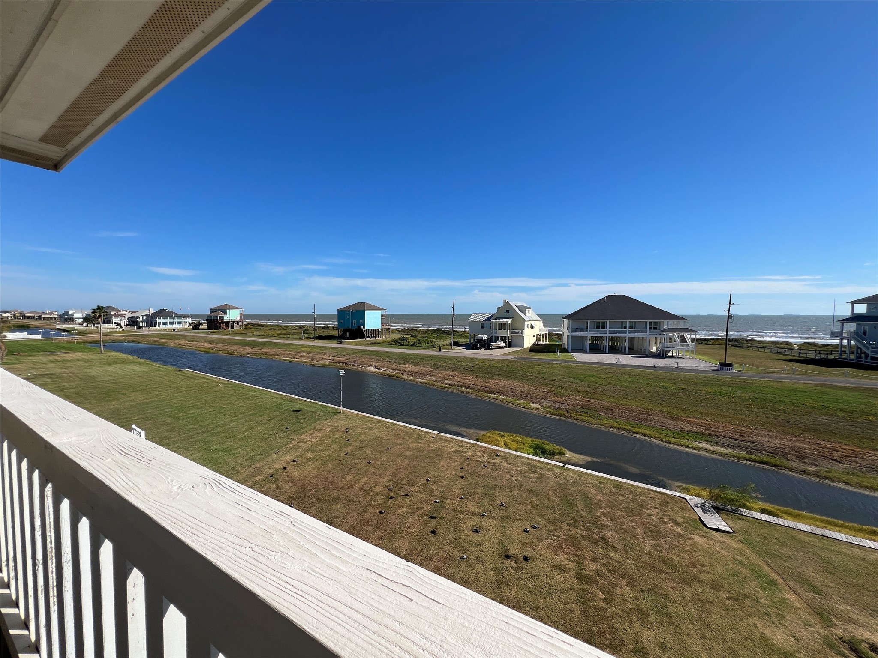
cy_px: 329
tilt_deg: -2.8
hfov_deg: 106.2
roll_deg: -0.8
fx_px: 330
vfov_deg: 89.9
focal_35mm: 13
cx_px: 439
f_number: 1.8
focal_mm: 1.57
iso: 32
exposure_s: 1/2222
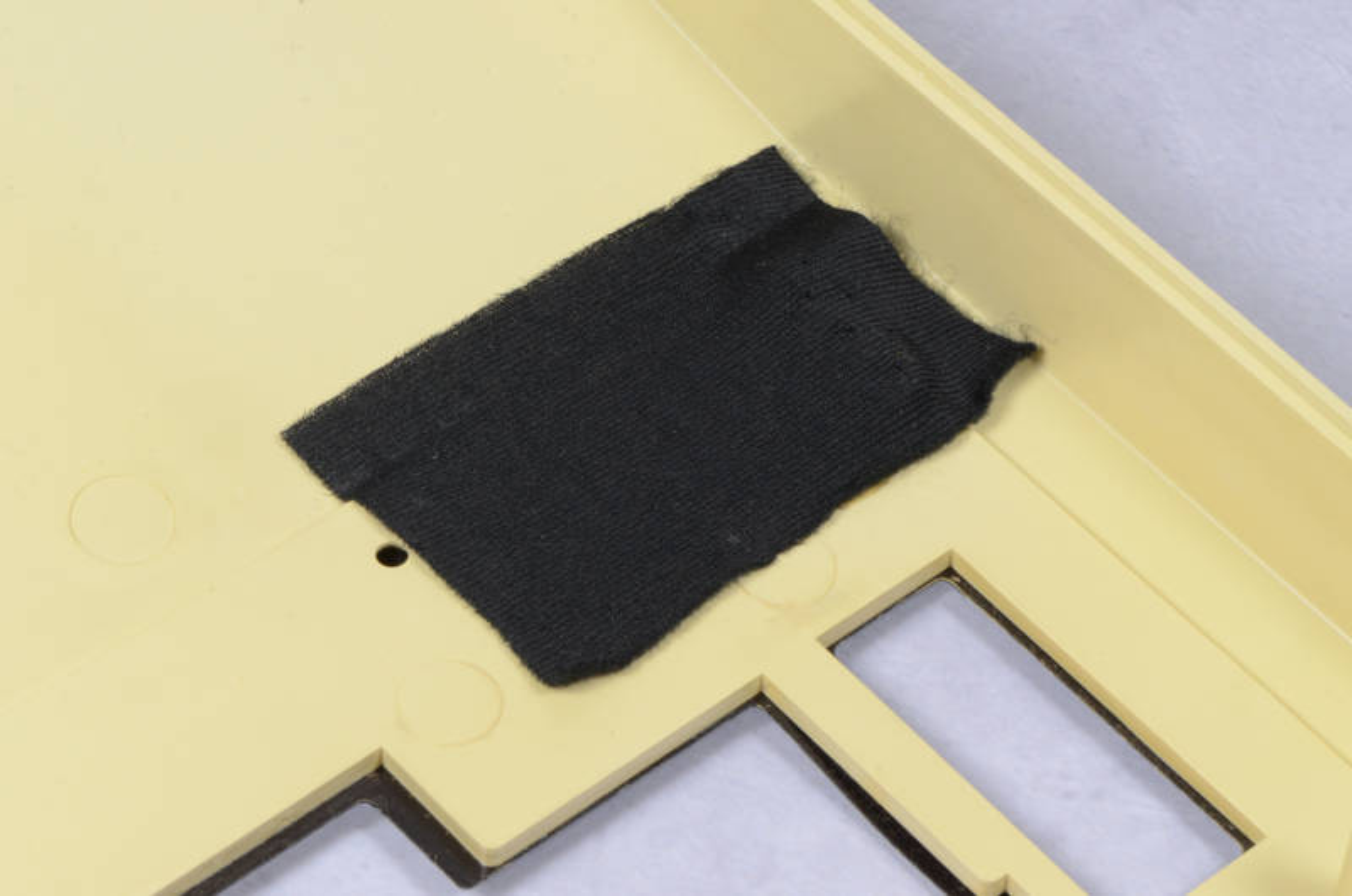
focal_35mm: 128
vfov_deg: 10.7
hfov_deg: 16.1
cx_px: 676
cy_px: 448
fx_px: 4779
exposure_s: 1/10
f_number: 25
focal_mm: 85
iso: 800
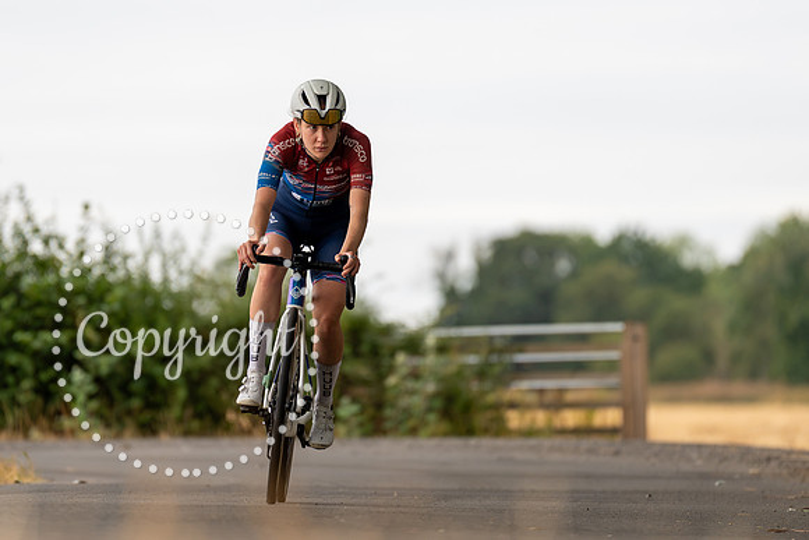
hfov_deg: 6.4
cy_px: 258
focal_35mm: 324
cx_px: 336
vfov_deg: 4.2
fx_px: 7274
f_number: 2.8
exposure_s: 1/1000
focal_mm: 200
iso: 400
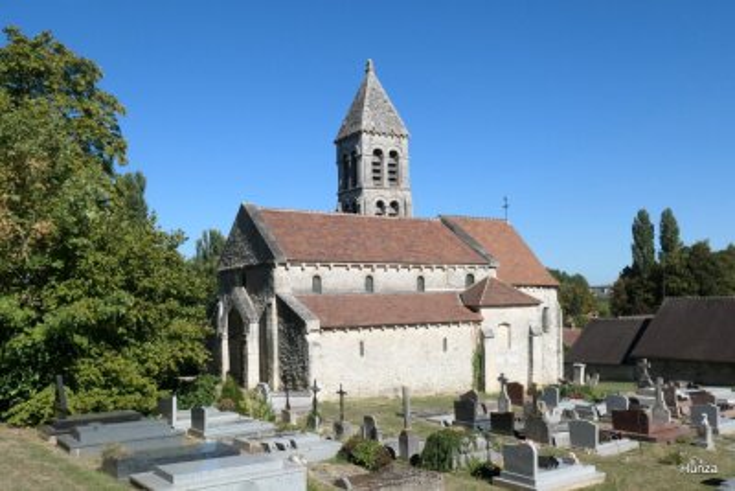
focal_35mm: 34
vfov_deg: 38.9
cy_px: 246
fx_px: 694
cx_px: 368
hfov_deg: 55.8
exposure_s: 1/1000
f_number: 6.3
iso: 200
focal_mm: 12.5
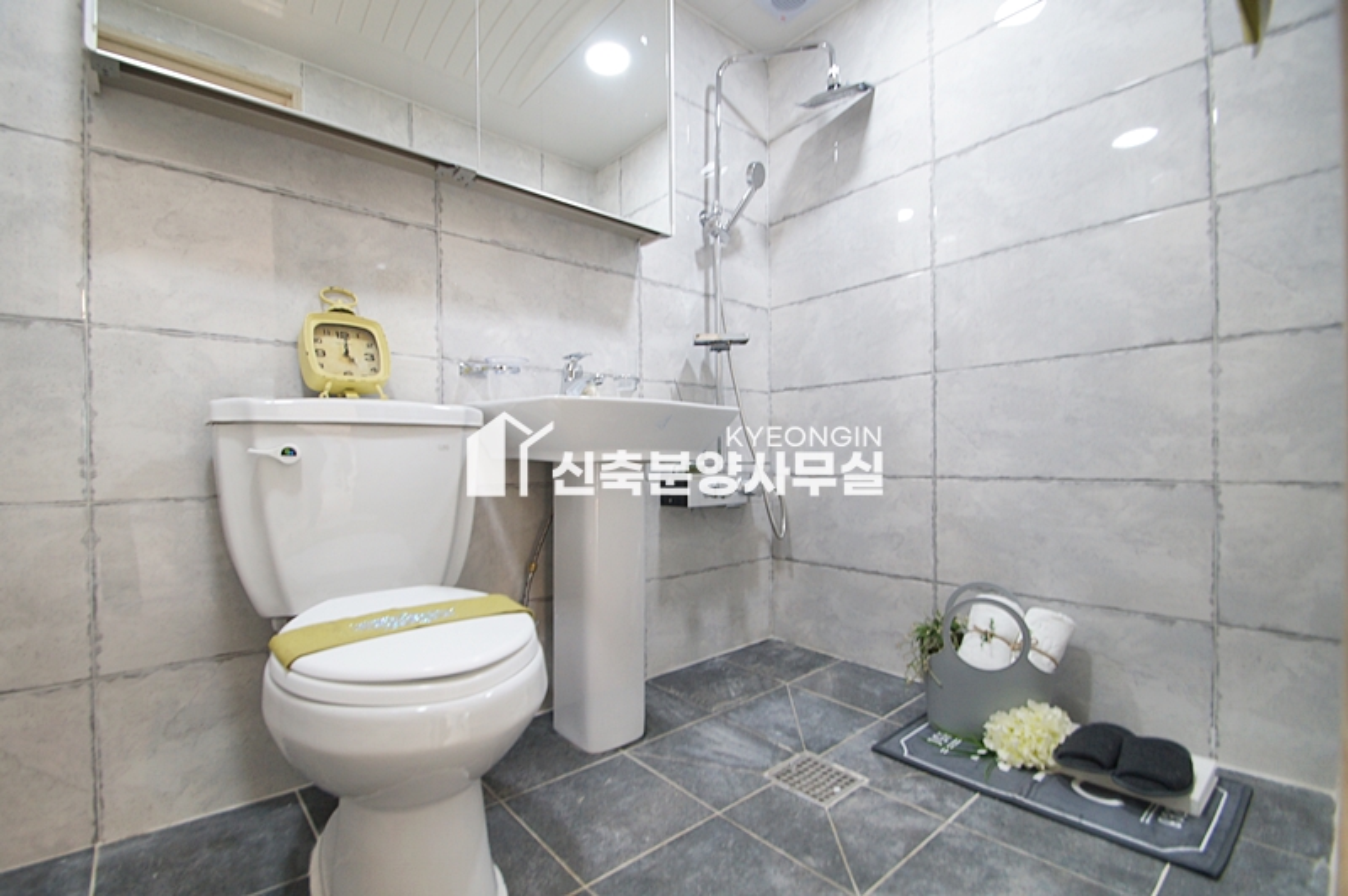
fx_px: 561
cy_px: 448
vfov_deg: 77.2
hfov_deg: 100.4
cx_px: 674
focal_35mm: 15
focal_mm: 10
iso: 400
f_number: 4
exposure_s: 1/13
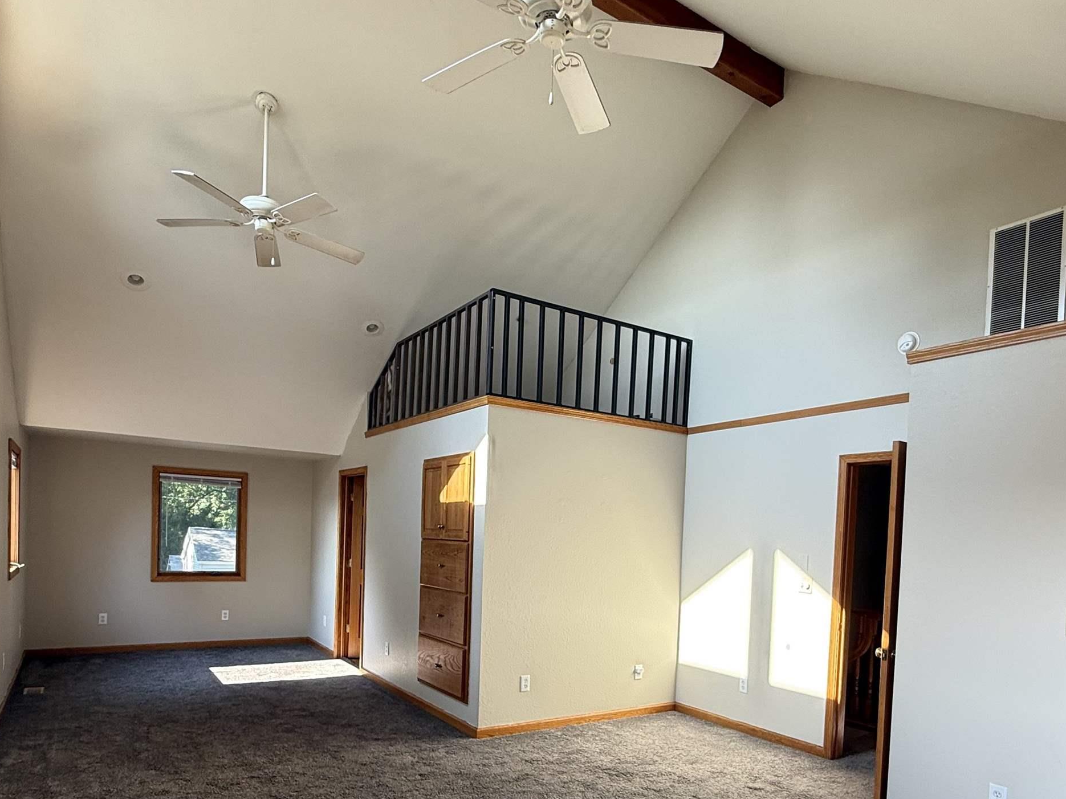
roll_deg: -2.3
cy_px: 559
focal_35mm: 23
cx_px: 567
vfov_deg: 57.0
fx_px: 708
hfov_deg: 73.9
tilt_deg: -0.7
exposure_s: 1/99
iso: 64
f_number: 2.2
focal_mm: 2.22
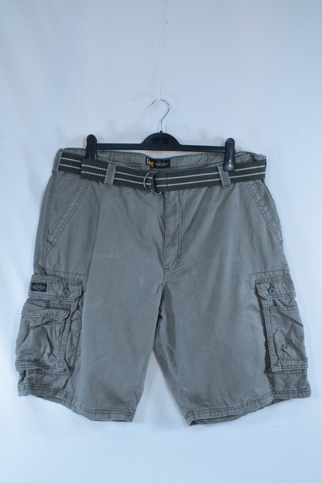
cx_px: 161
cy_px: 242
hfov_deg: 36.9
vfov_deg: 53.1
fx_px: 483
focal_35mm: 36
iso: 3200
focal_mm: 24
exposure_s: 1/160
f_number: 14
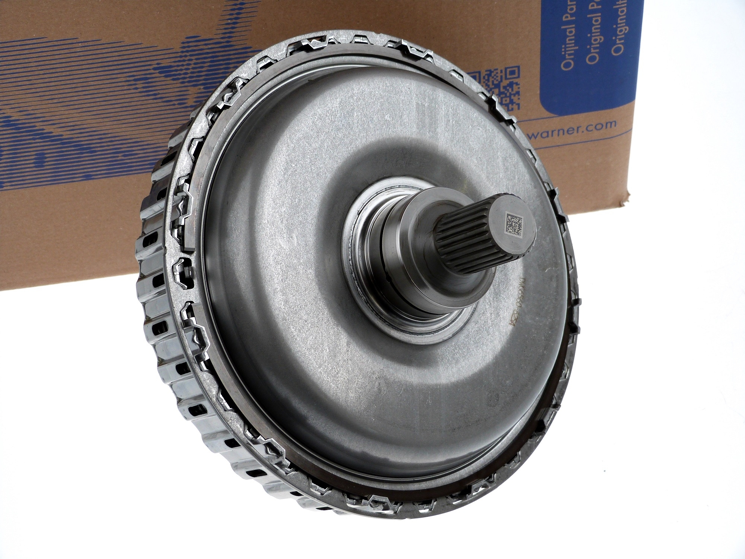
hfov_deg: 32.2
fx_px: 1291
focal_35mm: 60
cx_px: 372
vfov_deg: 24.4
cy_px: 280
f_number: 3.2
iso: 100
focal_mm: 10.8
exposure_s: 1/100
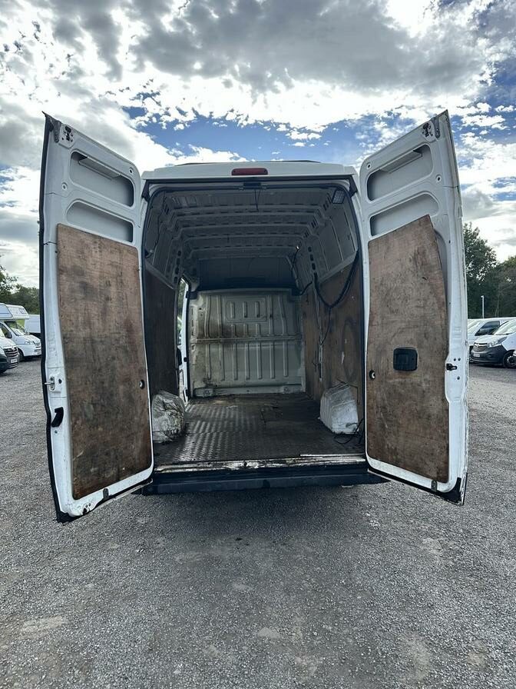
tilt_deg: -2.8
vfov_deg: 71.6
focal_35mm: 24
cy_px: 344
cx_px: 258
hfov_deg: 56.8
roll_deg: +1.1
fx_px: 477
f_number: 1.78
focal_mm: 6.86
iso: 80
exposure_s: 1/1517
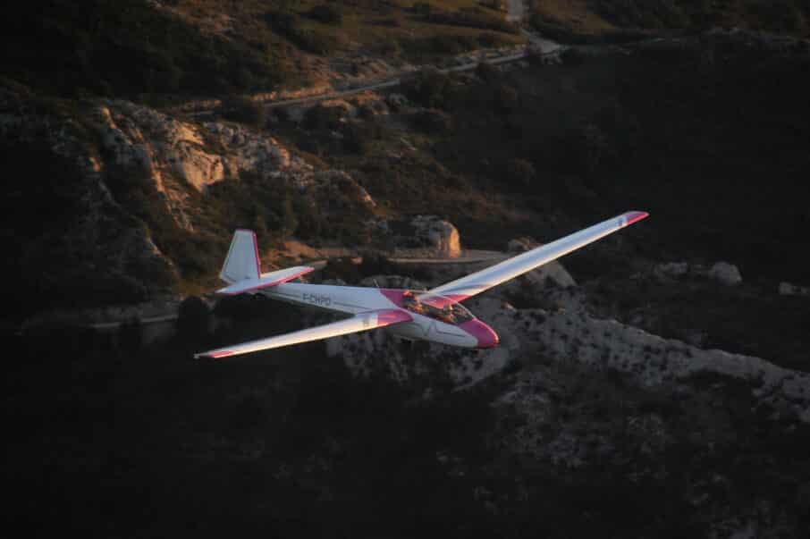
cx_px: 405
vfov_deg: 4.4
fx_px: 7083
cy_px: 270
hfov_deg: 6.5
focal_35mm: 315
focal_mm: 210
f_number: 6.3
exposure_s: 1/640
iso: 800
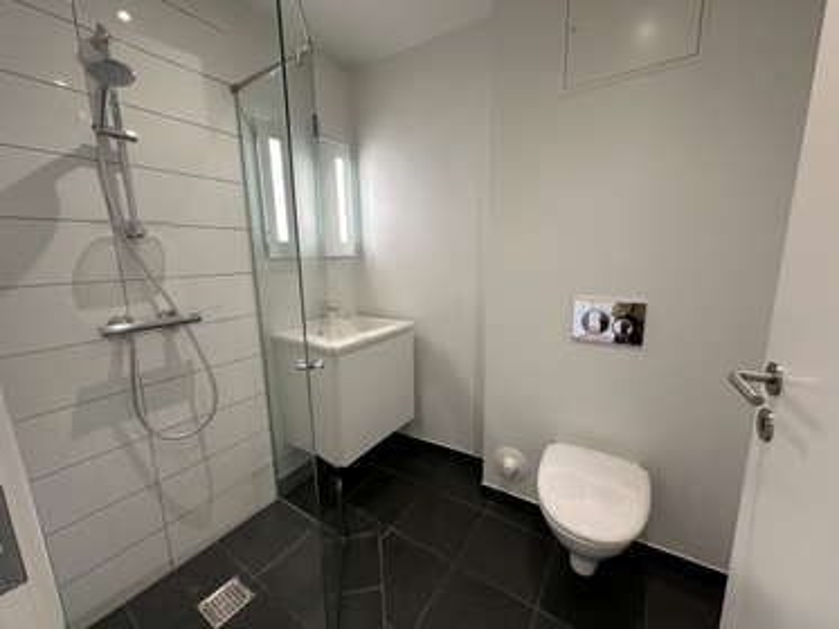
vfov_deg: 85.7
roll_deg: +1.5
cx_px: 420
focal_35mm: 14
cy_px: 314
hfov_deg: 102.0
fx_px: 339
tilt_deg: -9.8
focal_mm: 2.22
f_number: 2.2
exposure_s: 1/100
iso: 160
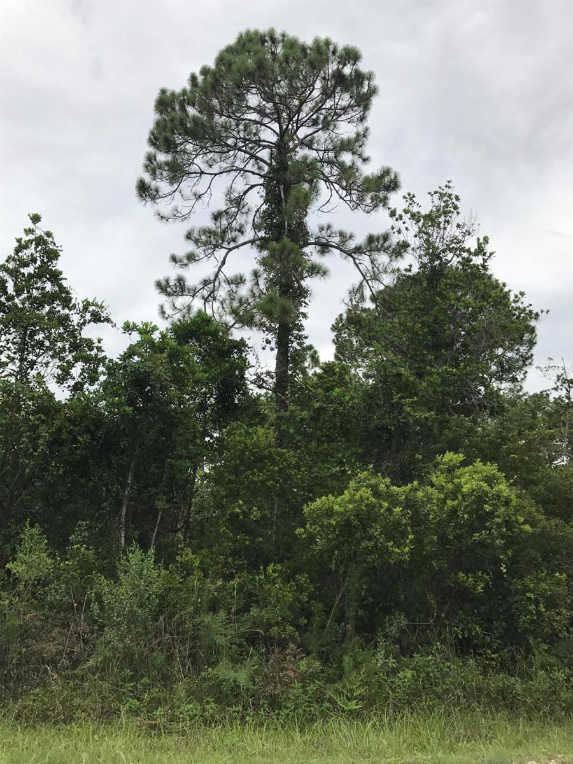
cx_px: 286
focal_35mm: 28
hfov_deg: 49.7
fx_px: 618
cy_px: 382
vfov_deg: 63.4
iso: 20
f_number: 1.8
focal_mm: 3.99
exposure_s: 1/2336
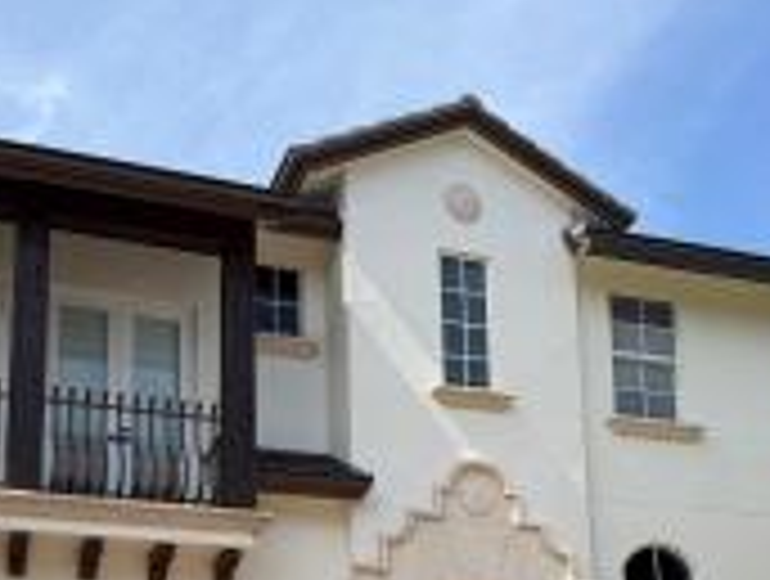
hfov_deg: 34.2
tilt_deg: +13.2
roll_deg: +1.7
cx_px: 432
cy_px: 580
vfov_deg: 25.0
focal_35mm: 56
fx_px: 1248
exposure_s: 1/3425
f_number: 1.78
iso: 80
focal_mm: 6.76
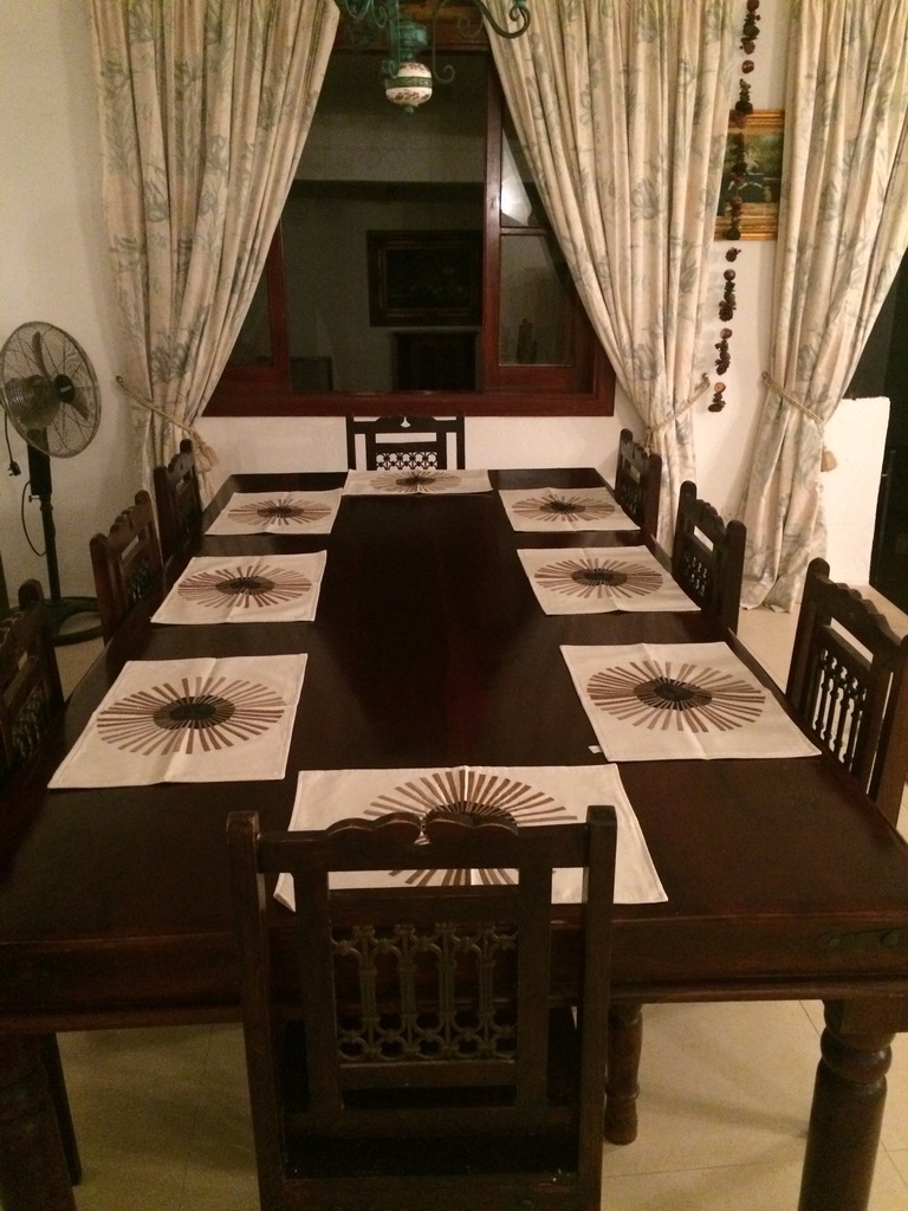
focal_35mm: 29
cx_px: 454
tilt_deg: -20.9
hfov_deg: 48.2
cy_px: 606
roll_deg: +1.8
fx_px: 1014
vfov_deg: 61.7
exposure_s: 1/17
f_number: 2.2
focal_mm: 4.15
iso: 500
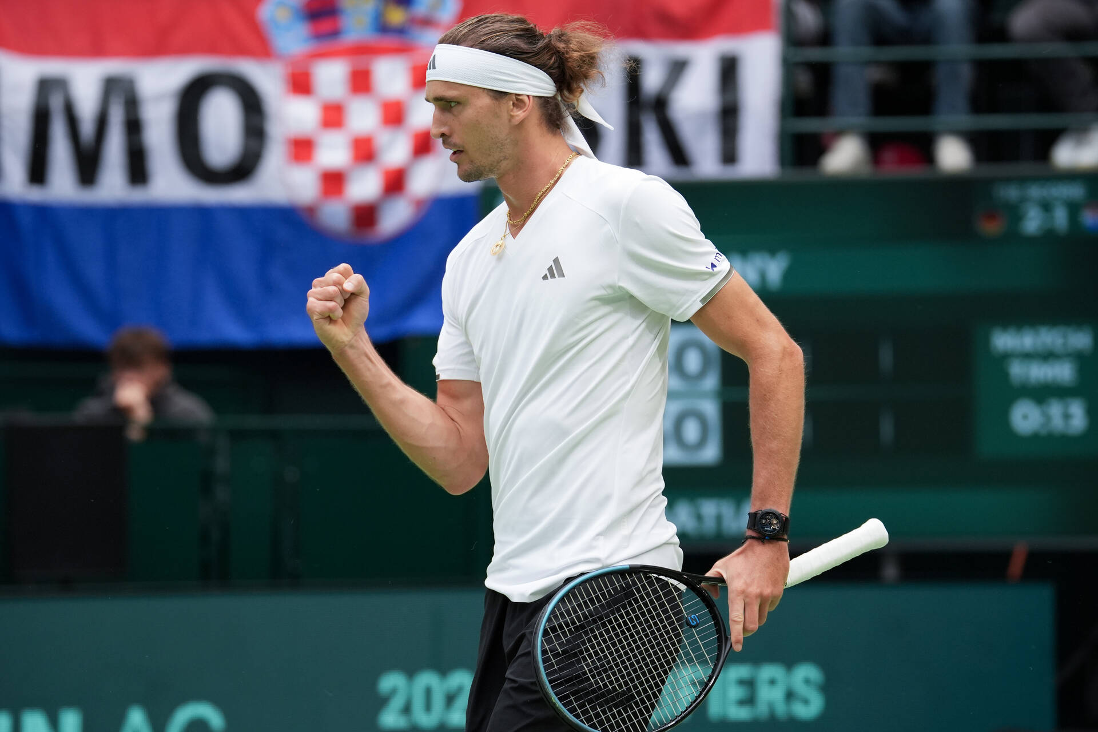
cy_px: 366
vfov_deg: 5.8
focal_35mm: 237
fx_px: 7228
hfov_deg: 8.7
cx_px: 549
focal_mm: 237
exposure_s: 1/1600
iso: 2000
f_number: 4.5
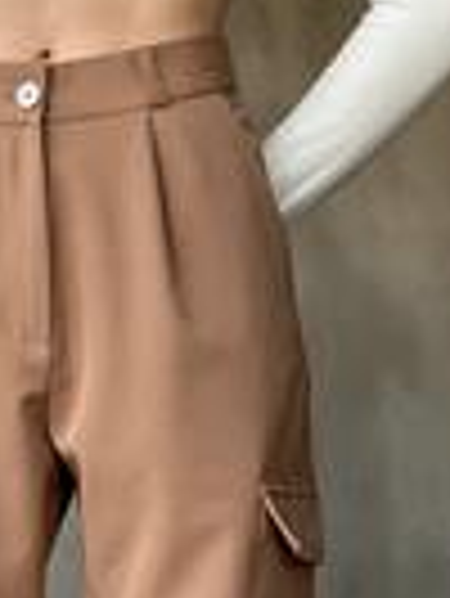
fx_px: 2665
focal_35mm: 154
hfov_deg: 9.6
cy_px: 701
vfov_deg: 12.5
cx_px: 86
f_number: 1.78
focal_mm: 6.86
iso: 200
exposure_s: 1/60
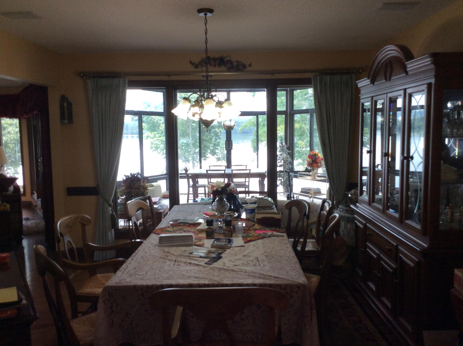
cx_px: 232
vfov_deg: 44.1
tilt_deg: -7.5
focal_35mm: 32
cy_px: 173
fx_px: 427
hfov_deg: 56.9
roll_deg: +1.7
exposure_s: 1/120
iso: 50
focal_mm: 3.3
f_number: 2.4
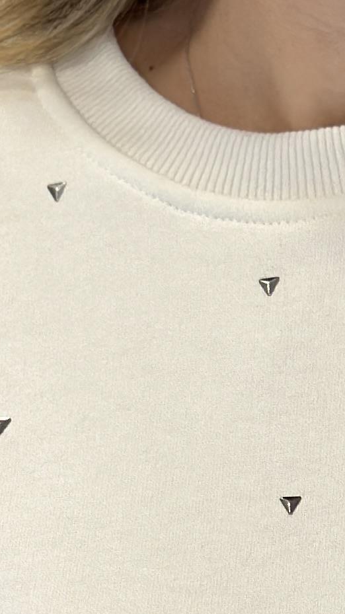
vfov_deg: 9.1
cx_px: 502
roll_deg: +0.5
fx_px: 3695
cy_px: 1078
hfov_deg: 5.3
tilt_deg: -20.9
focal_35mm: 227
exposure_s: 1/121
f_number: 1.78
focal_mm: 6.86
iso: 125
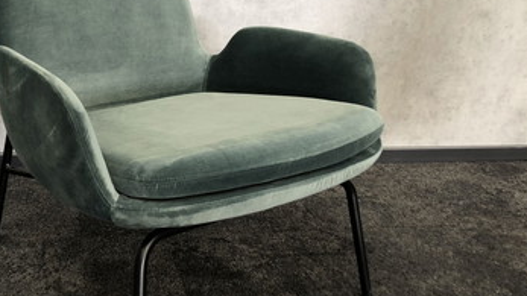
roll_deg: -2.0
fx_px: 629
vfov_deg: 26.5
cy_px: 159
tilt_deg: -20.0
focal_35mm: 45
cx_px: 161
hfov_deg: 44.6
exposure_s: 1/20
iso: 32
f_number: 1.8
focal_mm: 3.99
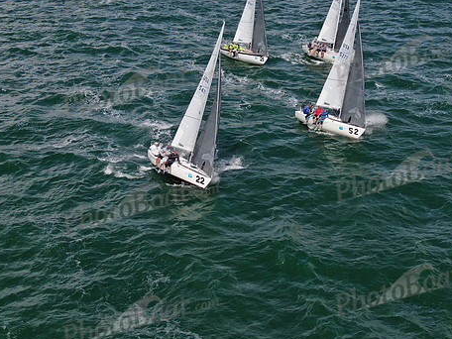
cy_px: 131
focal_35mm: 61
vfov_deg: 24.0
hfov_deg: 31.6
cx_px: 278
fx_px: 797
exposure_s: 1/1250
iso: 100
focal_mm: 8.6
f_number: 3.8
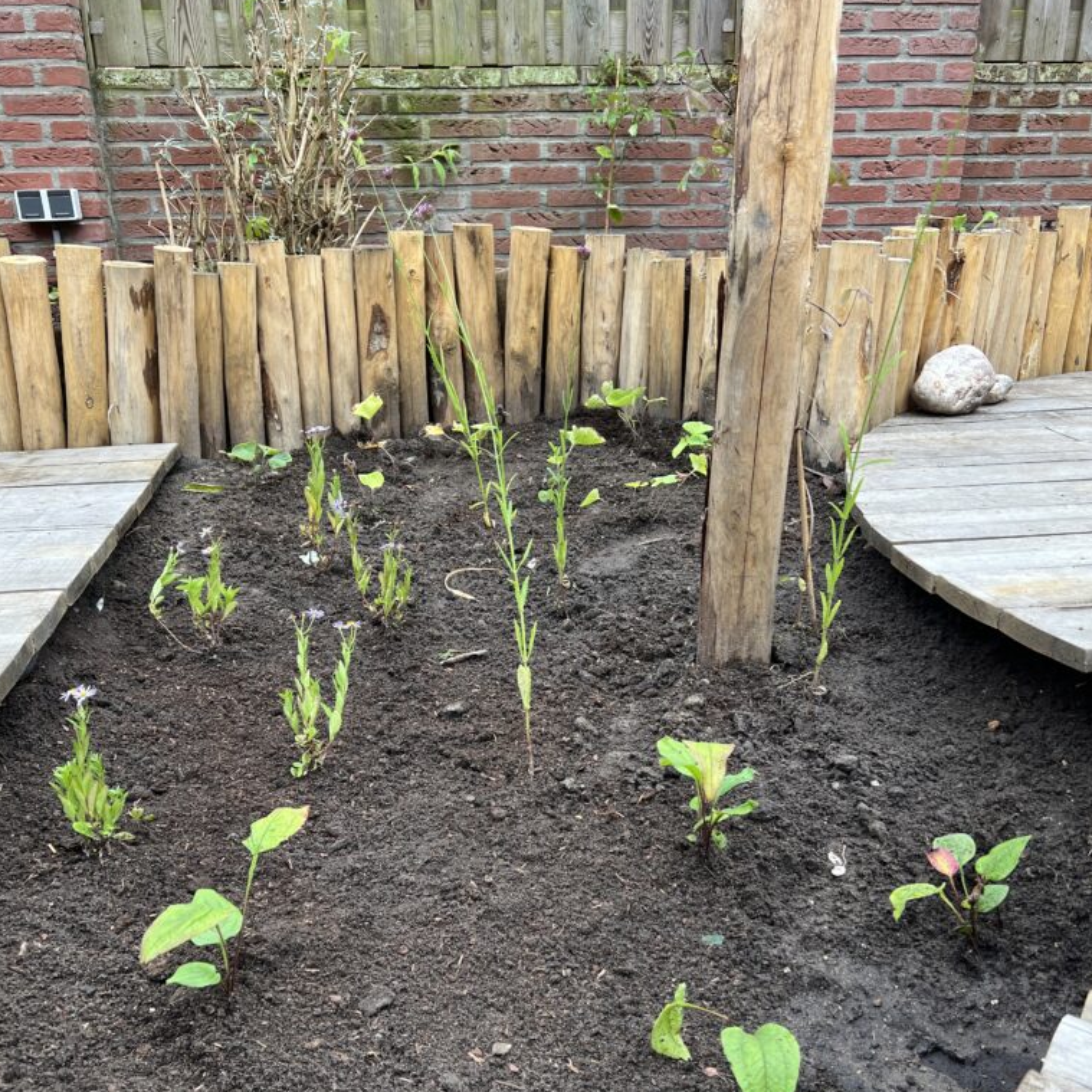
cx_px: 545
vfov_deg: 52.3
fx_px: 1106
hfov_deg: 52.5
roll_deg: +1.6
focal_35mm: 31
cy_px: 627
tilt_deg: -22.3
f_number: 1.5
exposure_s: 1/229
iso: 40
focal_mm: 5.7
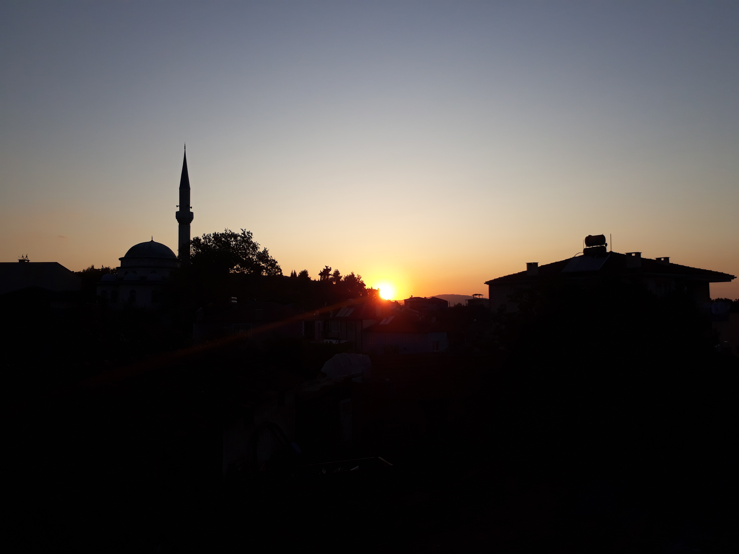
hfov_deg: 65.3
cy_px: 277
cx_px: 370
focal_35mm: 27
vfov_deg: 51.4
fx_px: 576
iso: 40
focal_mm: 3.6
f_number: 1.9
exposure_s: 1/1192
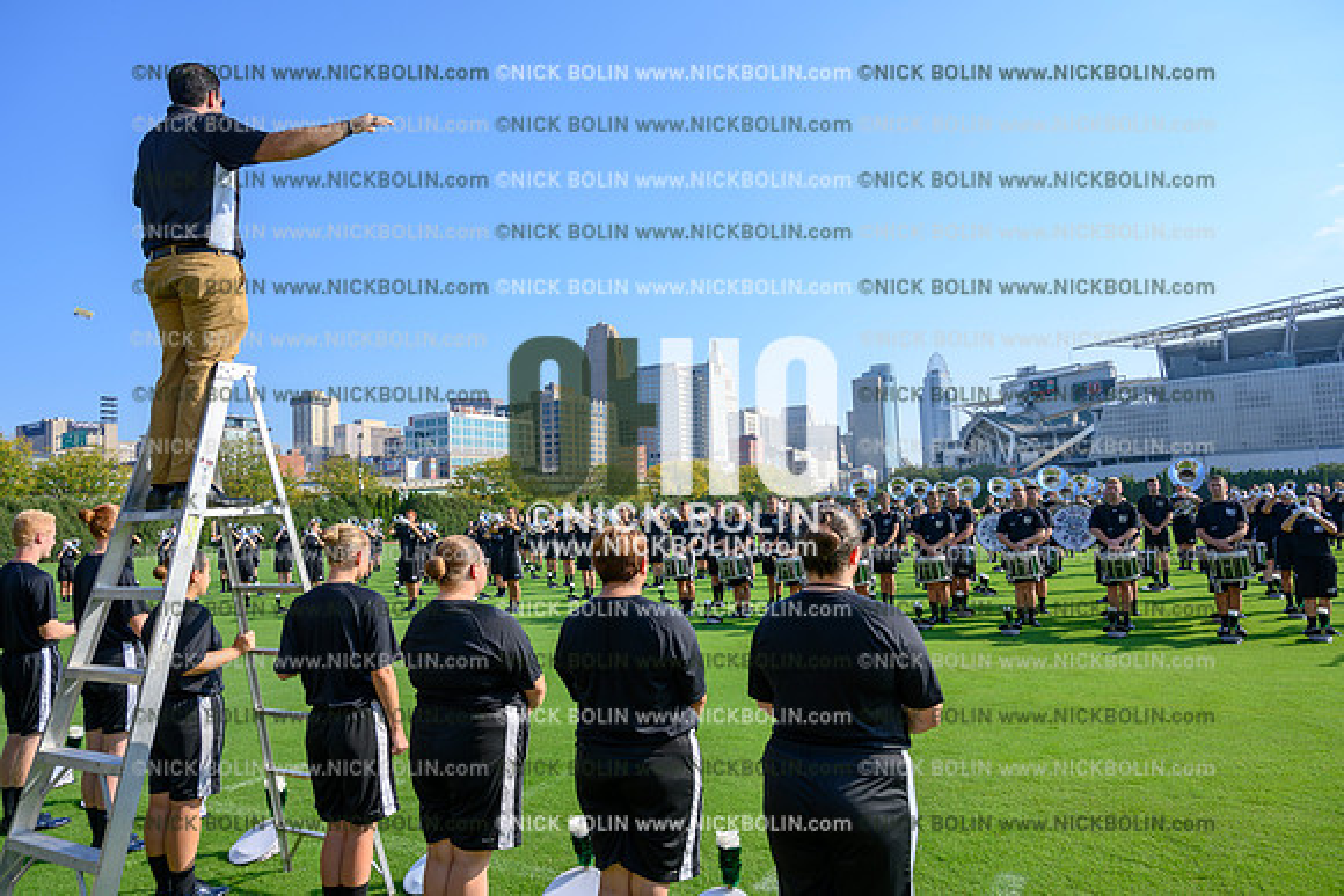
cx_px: 672
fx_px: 896
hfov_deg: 73.7
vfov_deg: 53.2
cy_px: 448
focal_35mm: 24
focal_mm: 24
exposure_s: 1/200
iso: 80
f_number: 7.1
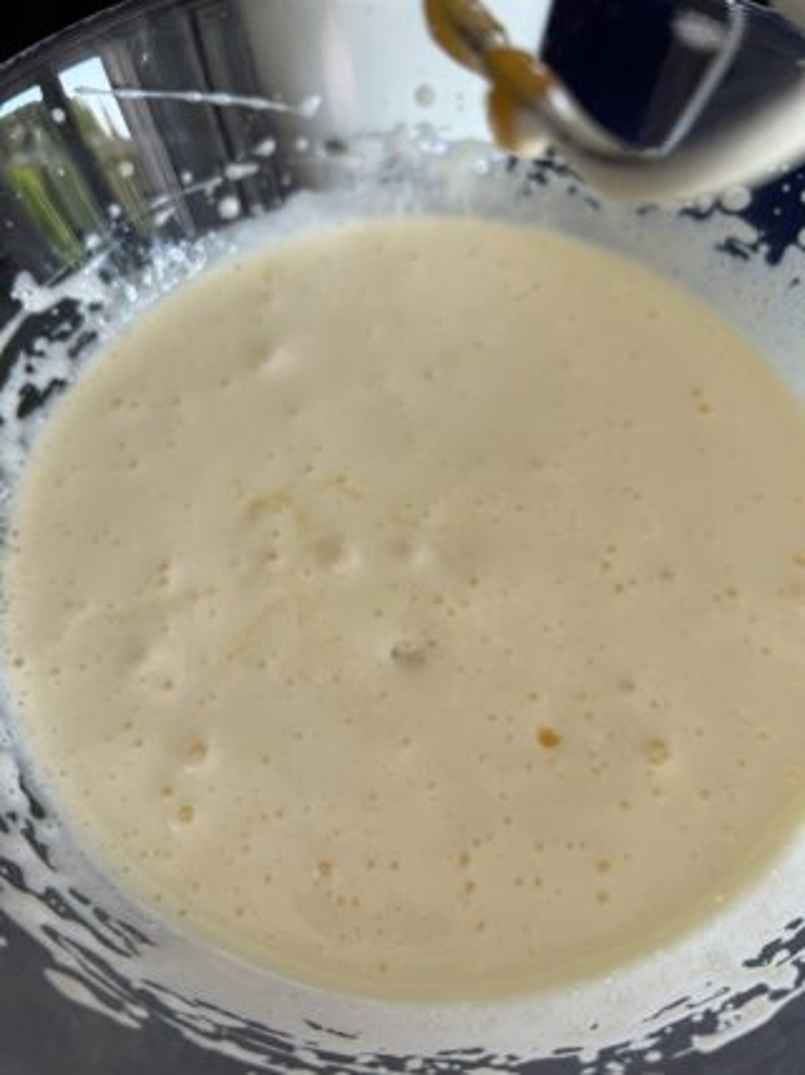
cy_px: 538
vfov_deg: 67.3
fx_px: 807
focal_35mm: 26
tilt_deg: -61.8
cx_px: 402
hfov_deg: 53.0
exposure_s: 1/121
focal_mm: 5.7
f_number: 1.5
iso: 50
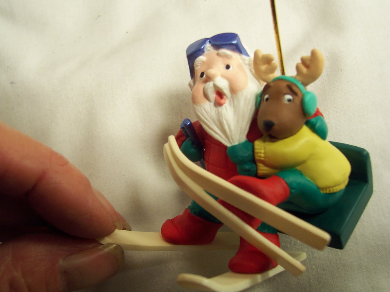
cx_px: 195
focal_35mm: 37
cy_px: 146
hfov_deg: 50.1
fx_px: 417
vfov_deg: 38.7
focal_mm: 5.6
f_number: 2.8
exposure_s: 1/125
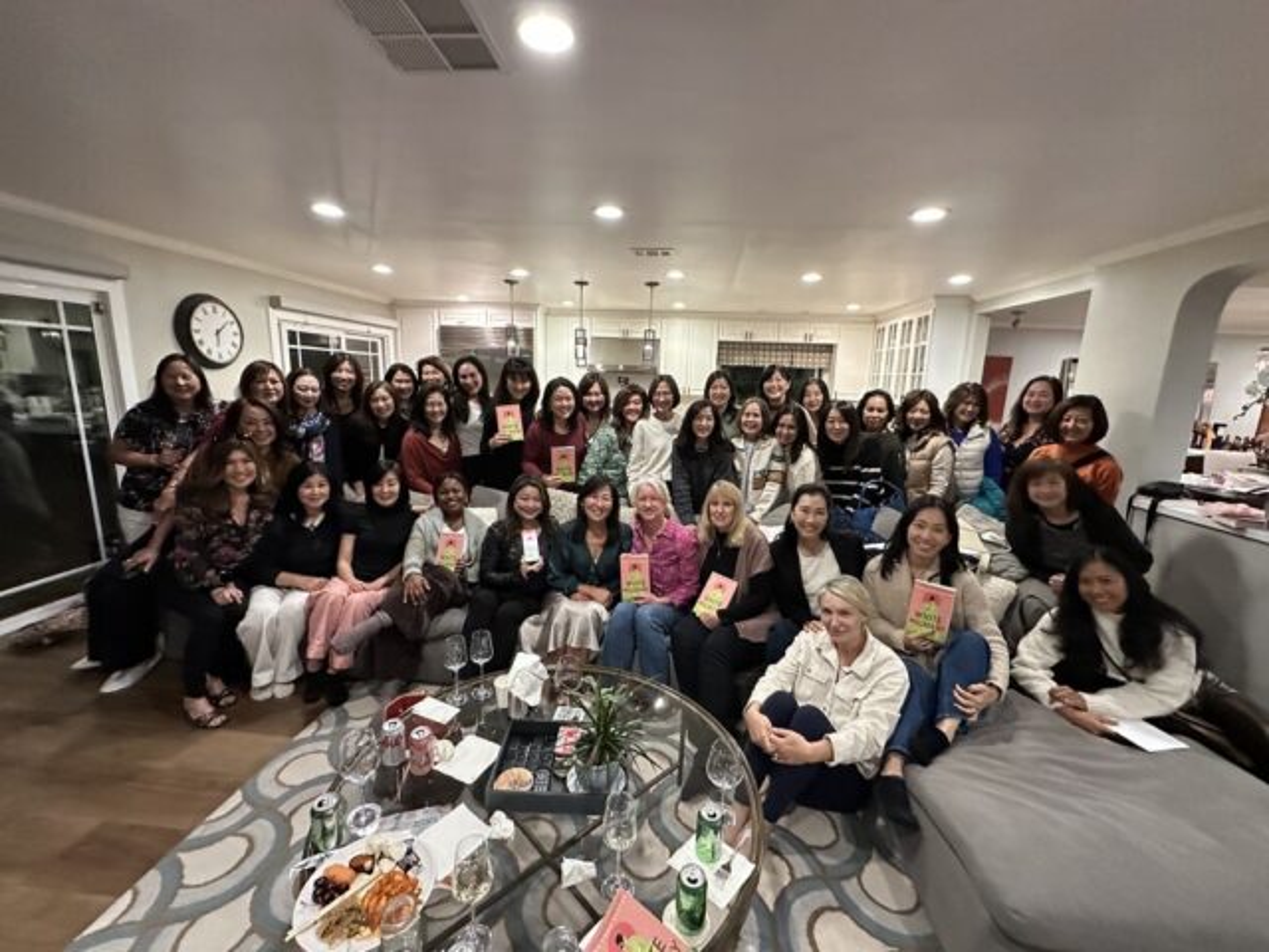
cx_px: 634
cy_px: 476
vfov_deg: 85.7
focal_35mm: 14
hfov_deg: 102.1
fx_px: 513
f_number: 2.2
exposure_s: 1/60
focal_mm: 2.22
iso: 800
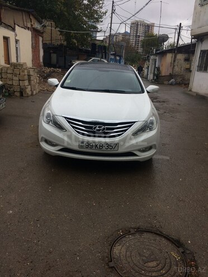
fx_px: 232
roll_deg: -4.4
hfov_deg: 48.2
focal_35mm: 29
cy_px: 138
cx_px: 104
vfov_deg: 61.7
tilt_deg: -17.2
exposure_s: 1/383
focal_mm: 4.15
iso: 32
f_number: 2.2
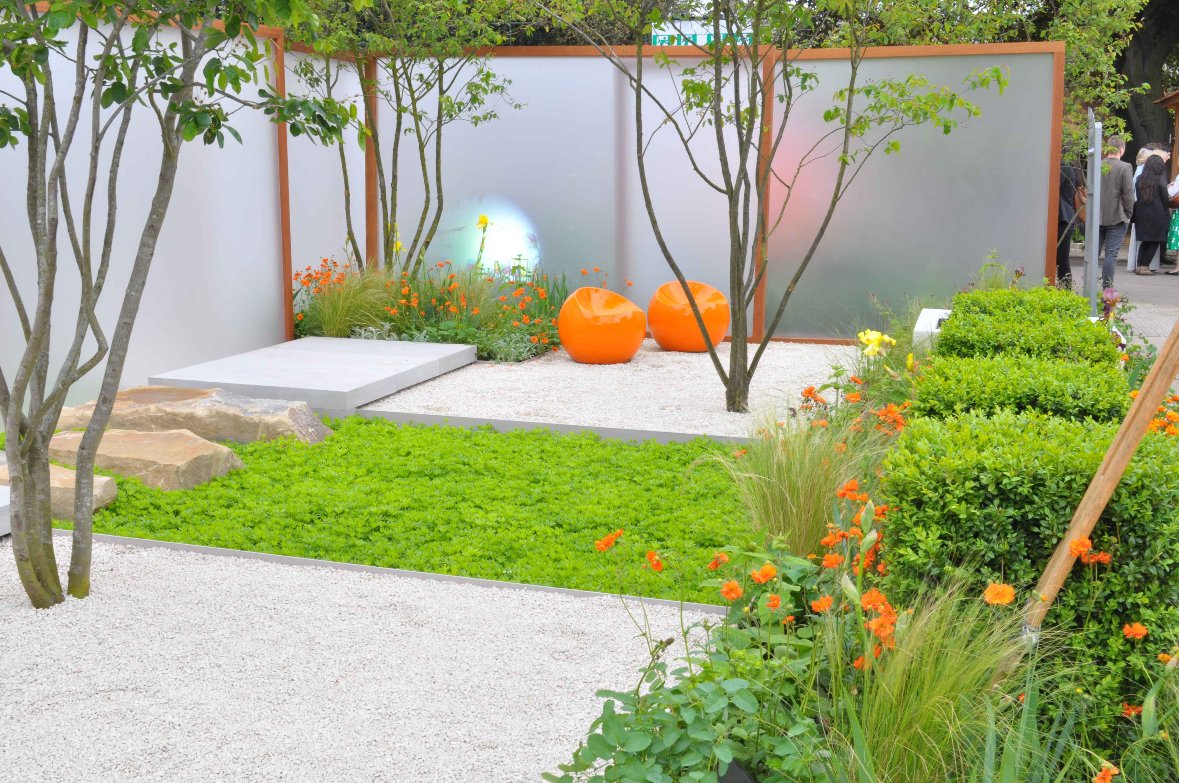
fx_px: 1276
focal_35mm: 39
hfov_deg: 49.6
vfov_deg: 34.1
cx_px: 590
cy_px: 392
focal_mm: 26
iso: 200
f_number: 18
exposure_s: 1/20
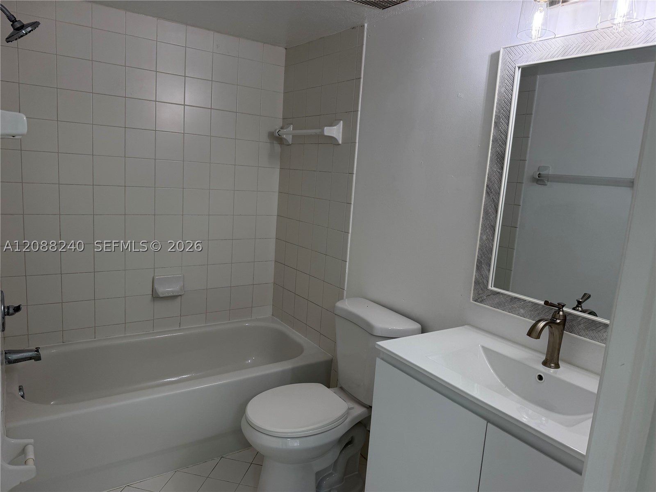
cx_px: 328
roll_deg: -3.5
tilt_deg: -10.1
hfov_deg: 71.6
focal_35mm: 24
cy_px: 246
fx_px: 455
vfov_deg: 56.8
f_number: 1.78
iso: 80
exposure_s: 1/168
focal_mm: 6.76
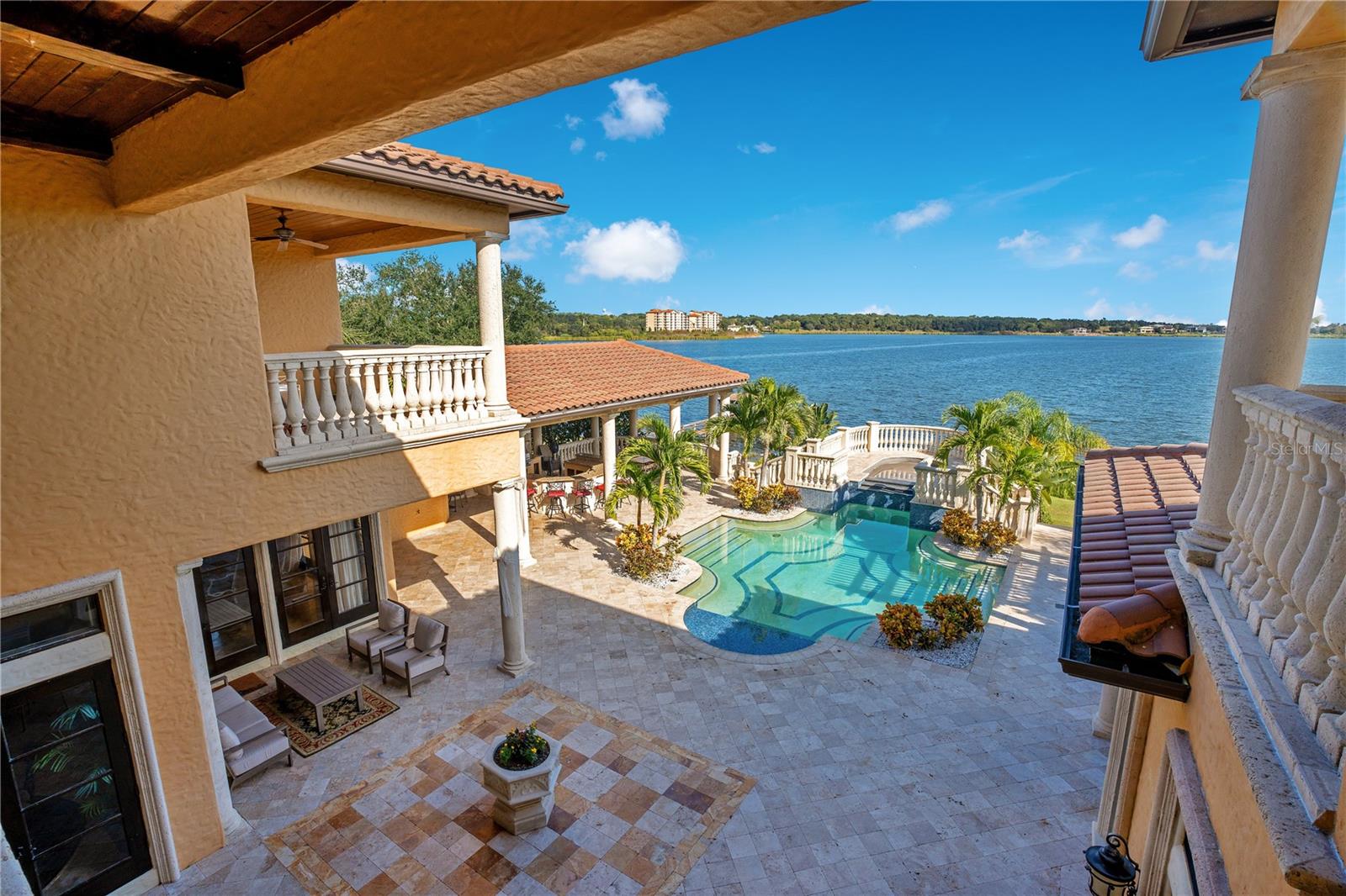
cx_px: 673
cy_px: 448
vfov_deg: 73.7
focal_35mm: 16
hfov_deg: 96.7
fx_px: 598
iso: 100
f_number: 8
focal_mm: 16
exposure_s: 1/250
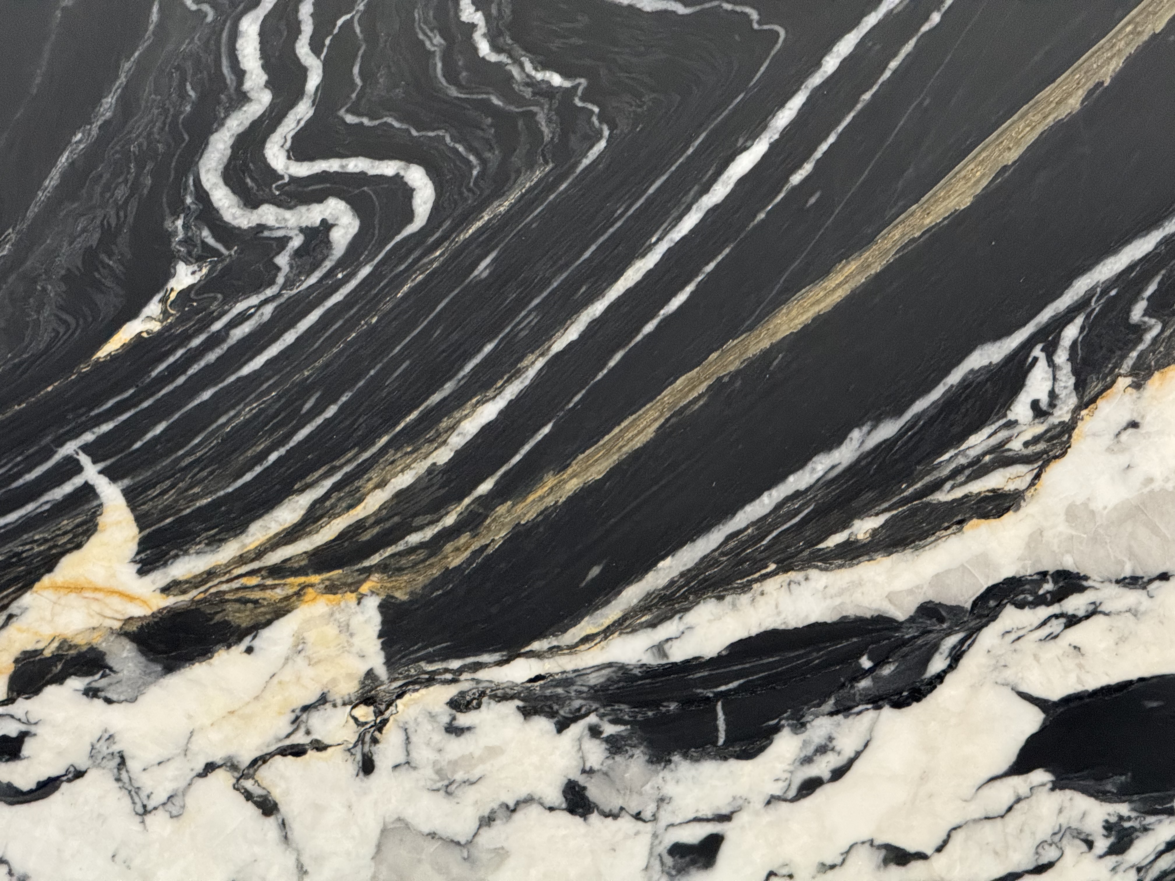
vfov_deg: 12.3
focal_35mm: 120
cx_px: 588
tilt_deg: -7.8
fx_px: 4073
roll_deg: +1.1
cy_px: 440
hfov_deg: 16.4
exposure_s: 1/40
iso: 800
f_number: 2.8
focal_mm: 15.66
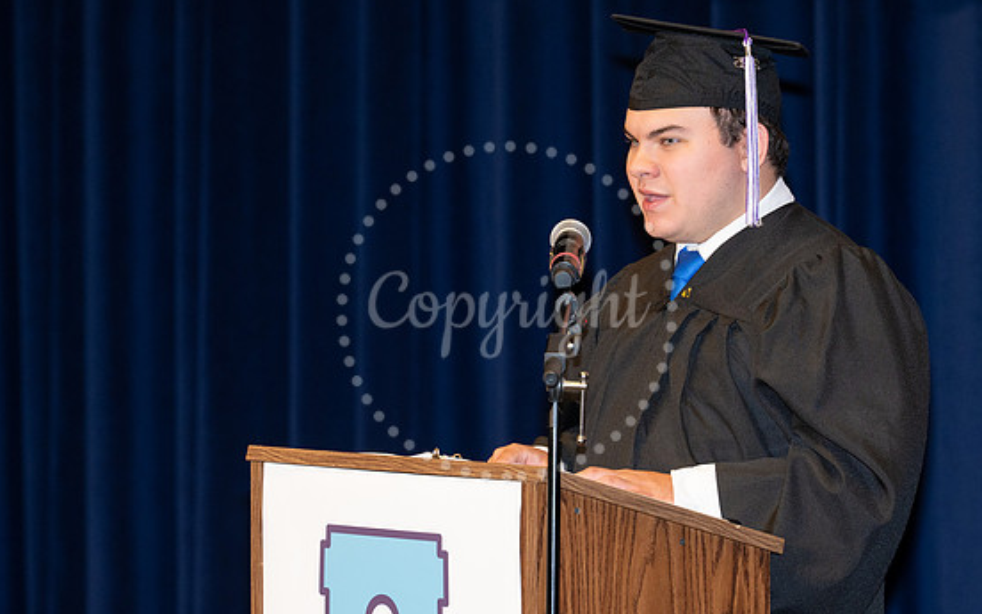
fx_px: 7574
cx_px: 458
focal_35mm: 283
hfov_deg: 7.4
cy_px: 252
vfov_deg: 4.6
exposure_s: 1/80
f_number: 5.6
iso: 1000
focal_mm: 200
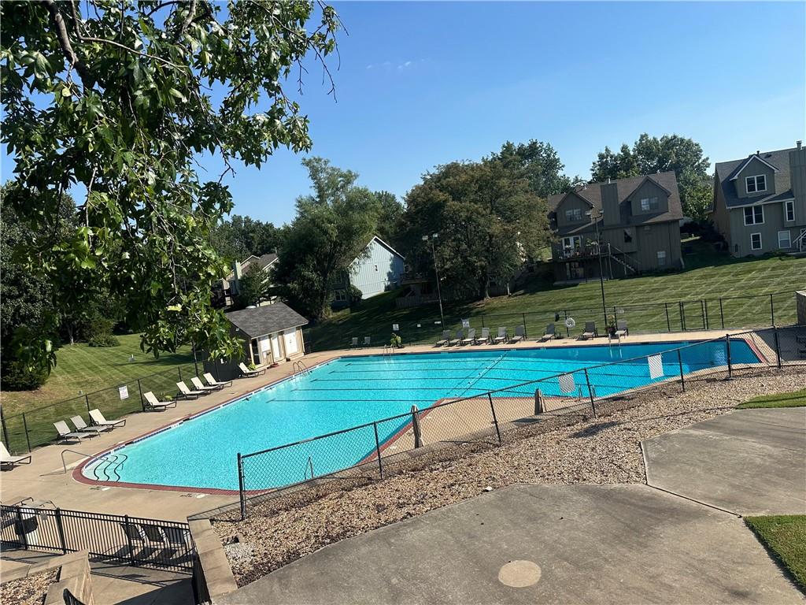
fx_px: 559
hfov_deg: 71.6
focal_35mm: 24
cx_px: 403
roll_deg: +7.2
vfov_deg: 56.8
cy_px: 302
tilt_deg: -3.4
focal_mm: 6.86
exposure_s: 1/4184
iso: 80
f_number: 1.78
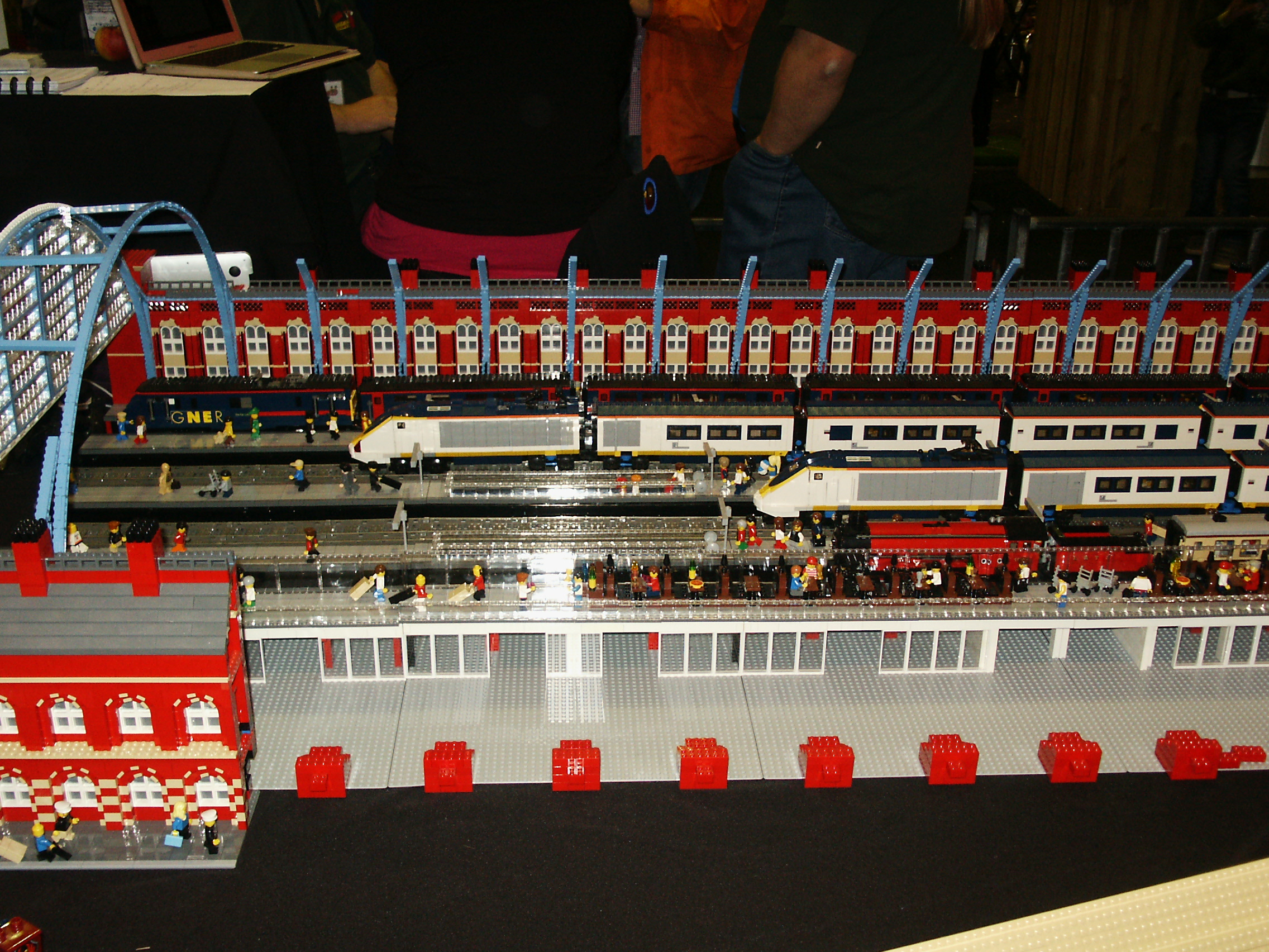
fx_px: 1466
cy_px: 476
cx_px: 634
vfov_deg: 36.0
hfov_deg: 46.8
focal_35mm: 40
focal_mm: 8.3
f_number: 3
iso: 200
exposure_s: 1/45
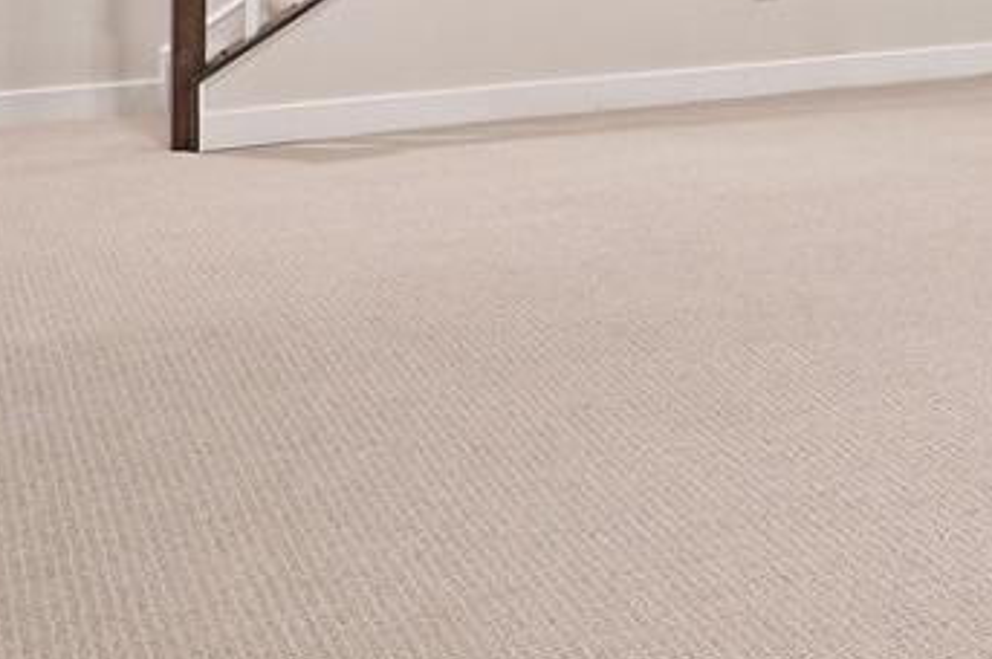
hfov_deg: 19.8
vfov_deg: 18.2
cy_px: -178
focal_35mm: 70
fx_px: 1927
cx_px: 1848
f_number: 7.1
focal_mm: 16
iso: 400
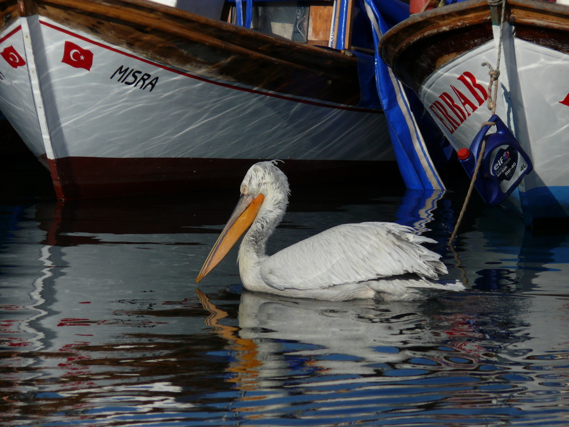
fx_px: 6904
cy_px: 214
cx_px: 284
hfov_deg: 4.7
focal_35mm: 420
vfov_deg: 3.5
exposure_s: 1/640
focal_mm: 88.8
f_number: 5.6
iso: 100
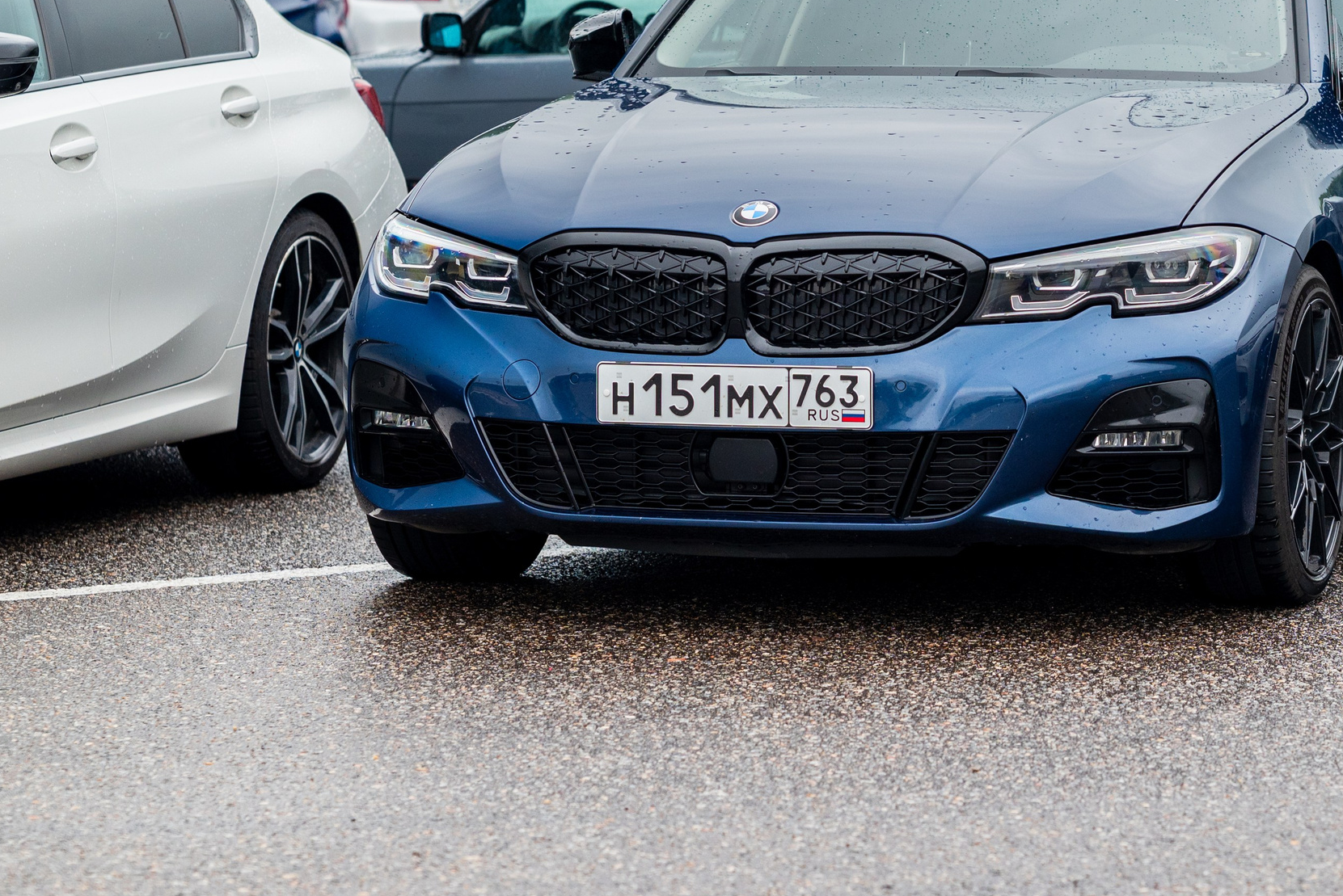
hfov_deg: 13.5
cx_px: 998
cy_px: 224
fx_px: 5673
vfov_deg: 9.0
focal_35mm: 152
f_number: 3.5
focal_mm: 85
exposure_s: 1/800
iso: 400
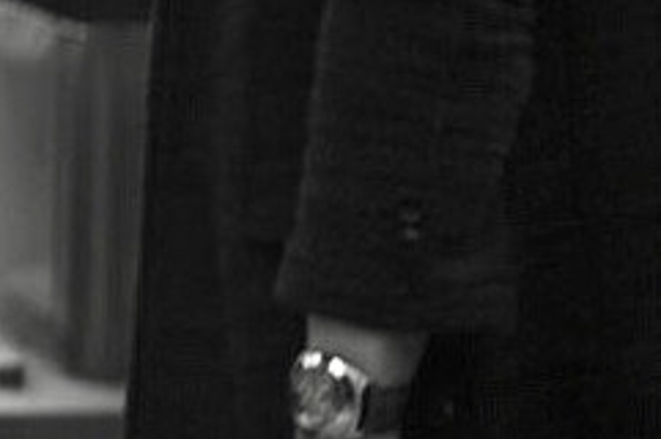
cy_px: -67
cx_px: -996
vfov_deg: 4.1
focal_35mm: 332
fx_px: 6088
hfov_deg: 5.9
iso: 100
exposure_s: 1/4000
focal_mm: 50
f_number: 1.8
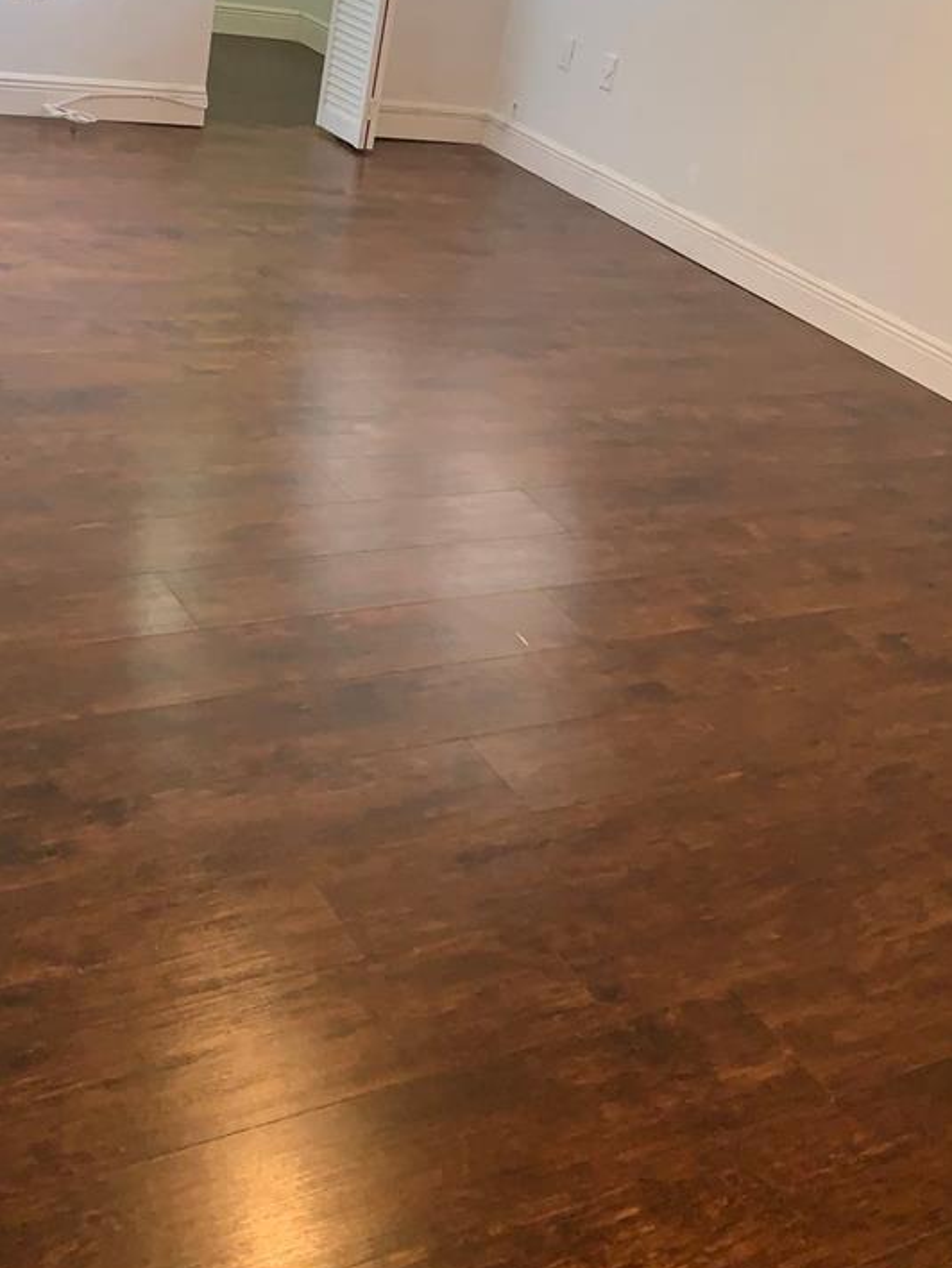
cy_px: 535
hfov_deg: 32.9
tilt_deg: -24.8
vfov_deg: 42.8
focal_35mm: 44
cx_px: 460
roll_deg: -11.3
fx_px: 1613
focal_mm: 4.25
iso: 250
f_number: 1.8
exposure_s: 1/40
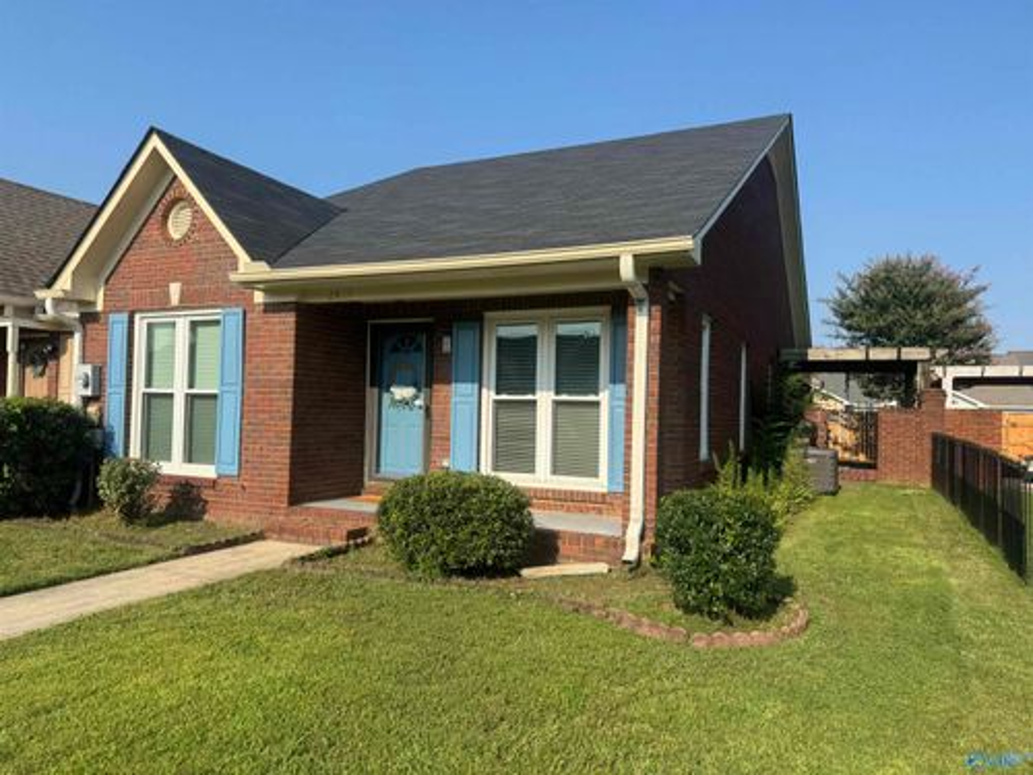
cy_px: 388
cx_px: 516
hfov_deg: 71.6
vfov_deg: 56.8
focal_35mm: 24
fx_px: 716
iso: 80
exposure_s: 1/3597
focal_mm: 6.76
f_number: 1.78
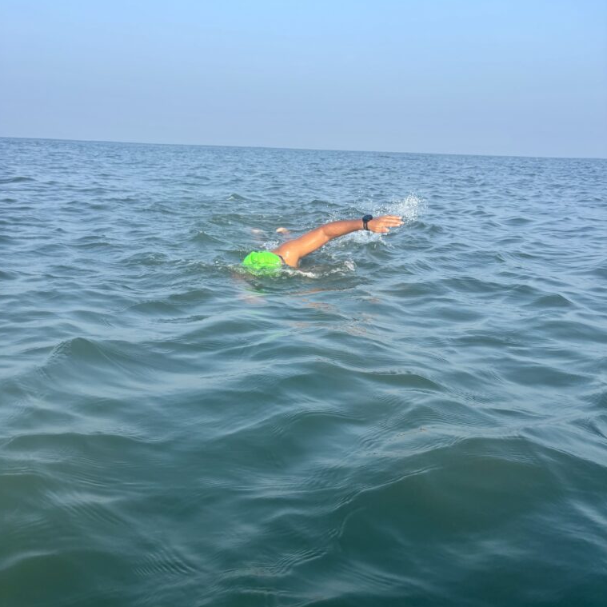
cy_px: 342
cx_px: 302
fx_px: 615
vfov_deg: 52.4
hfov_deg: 52.5
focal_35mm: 31
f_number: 1.6
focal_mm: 5.96
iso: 50
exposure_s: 1/1437
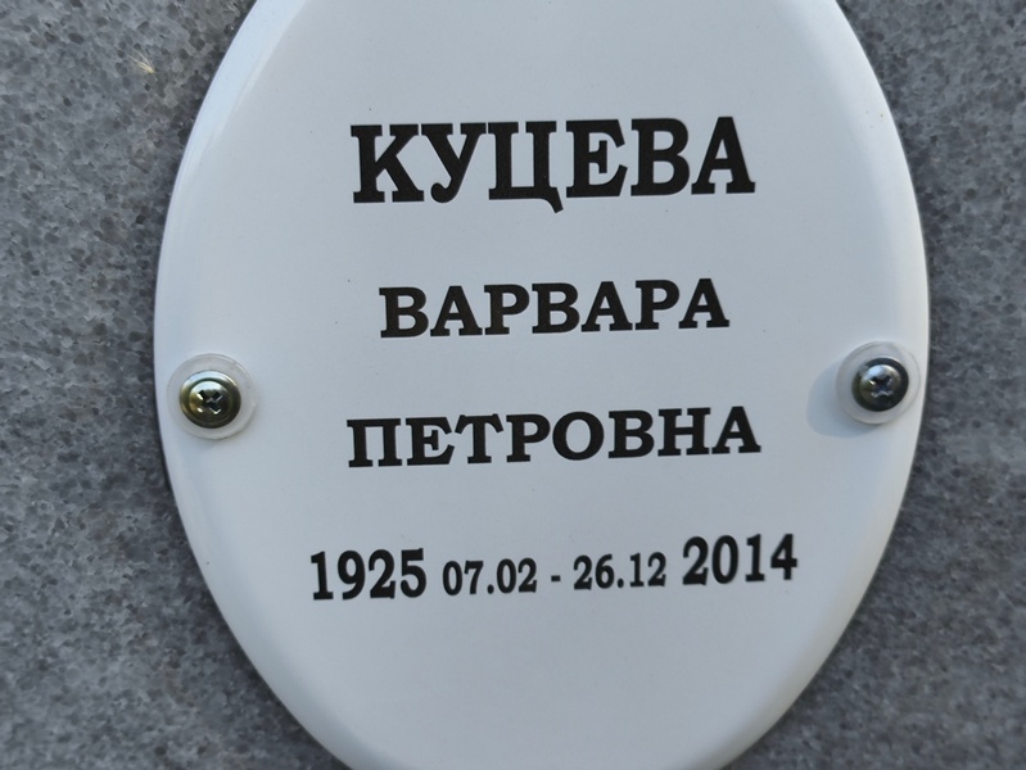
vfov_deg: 29.1
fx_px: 1483
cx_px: 513
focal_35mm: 50
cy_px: 385
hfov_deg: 38.2
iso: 50
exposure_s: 1/255
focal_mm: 4.71
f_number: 1.7
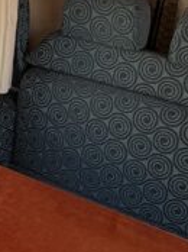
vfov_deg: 22.5
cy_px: 139
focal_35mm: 87
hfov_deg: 16.2
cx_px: -45
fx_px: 632
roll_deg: -3.6
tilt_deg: -23.9
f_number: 2.2
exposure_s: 1/146
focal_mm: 2.22
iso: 50
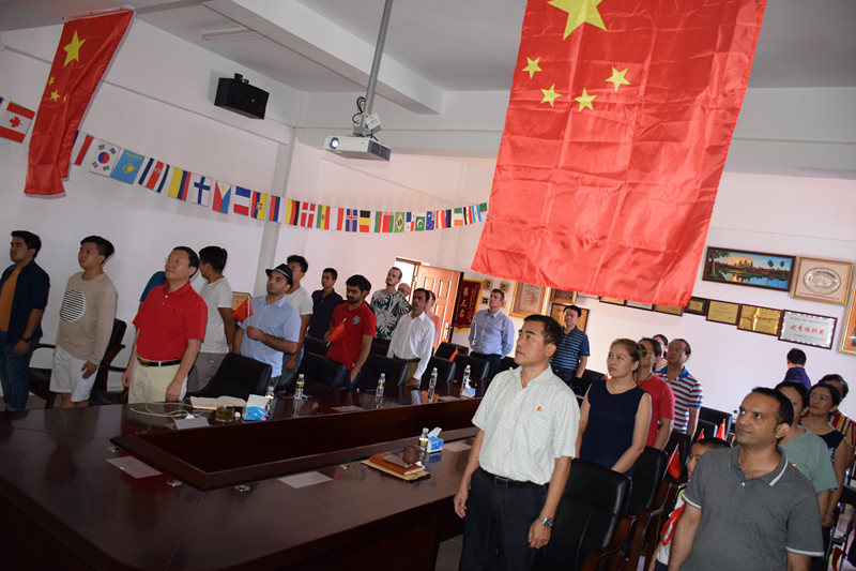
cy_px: 286
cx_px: 428
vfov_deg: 47.9
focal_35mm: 27
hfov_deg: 67.4
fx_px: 642
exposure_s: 1/60
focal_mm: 18
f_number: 3.5
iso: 1250
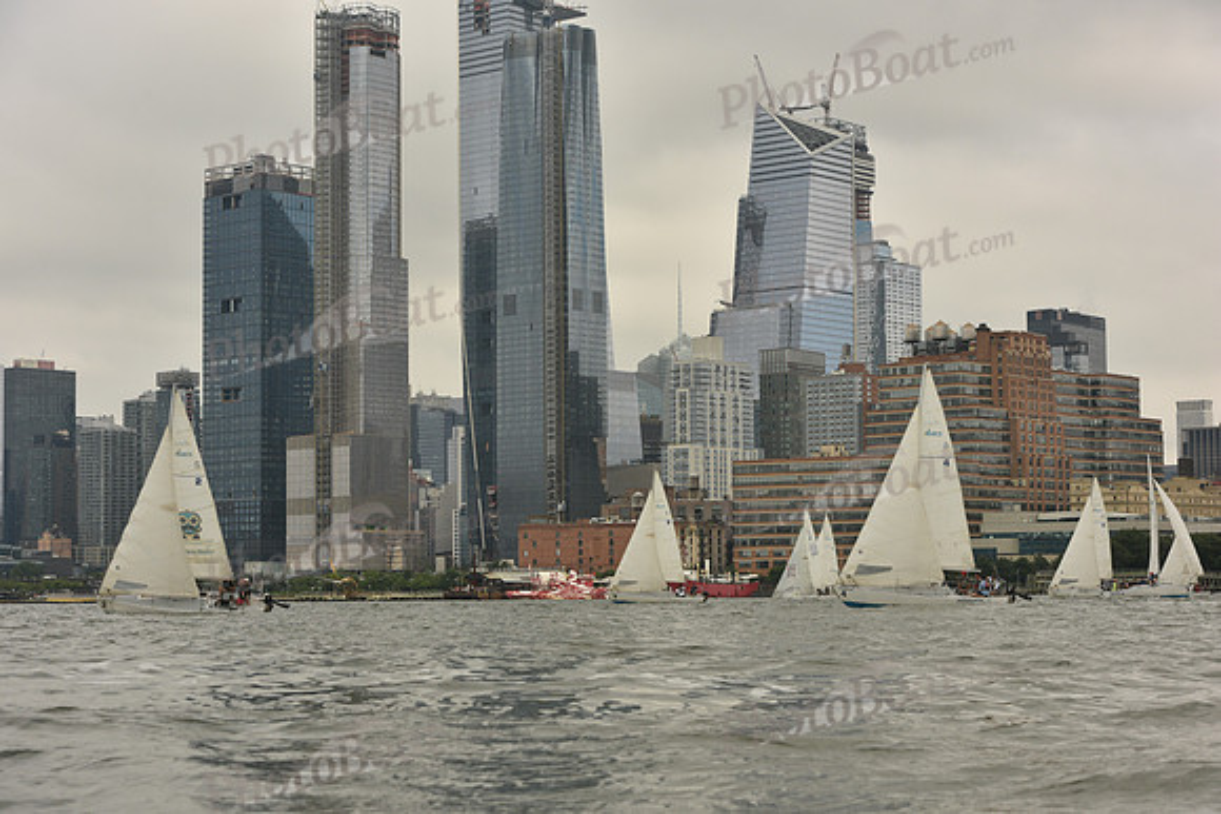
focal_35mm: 70
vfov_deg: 19.5
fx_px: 2375
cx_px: 610
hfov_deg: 28.8
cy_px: 407
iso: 320
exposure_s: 1/1250
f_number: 8
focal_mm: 70
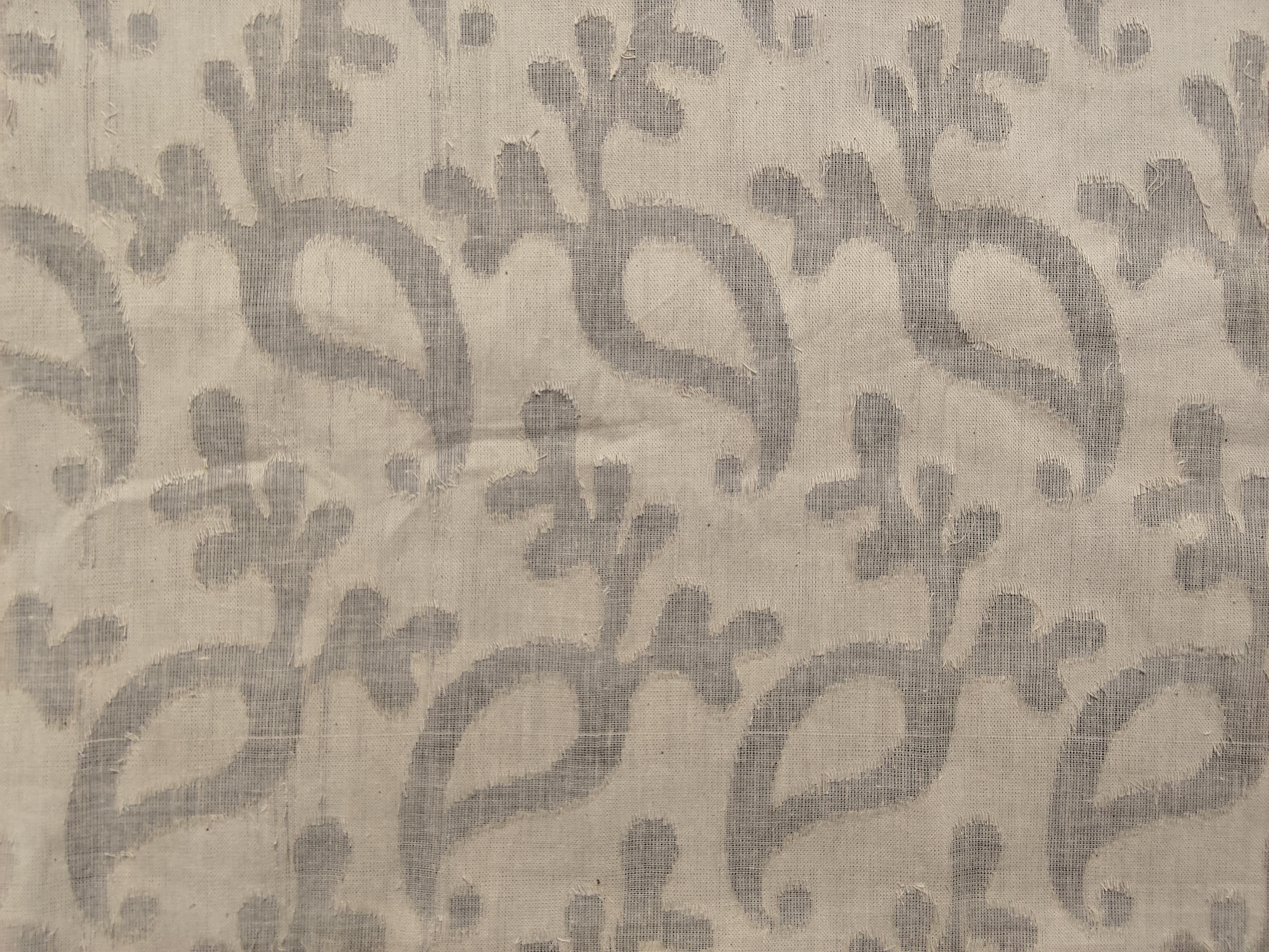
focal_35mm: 26
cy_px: 476
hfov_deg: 67.3
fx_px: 953
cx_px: 634
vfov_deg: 53.1
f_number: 2
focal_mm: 2.78
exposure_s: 1/100
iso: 80
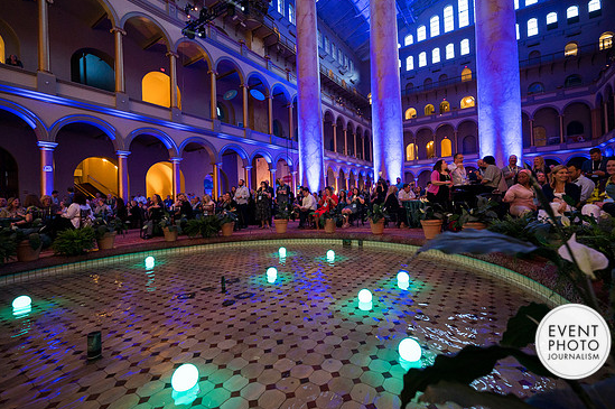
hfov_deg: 96.7
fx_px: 273
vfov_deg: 73.6
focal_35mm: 16
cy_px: 197
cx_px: 320
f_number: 4
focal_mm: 14
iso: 1600
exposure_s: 1/50
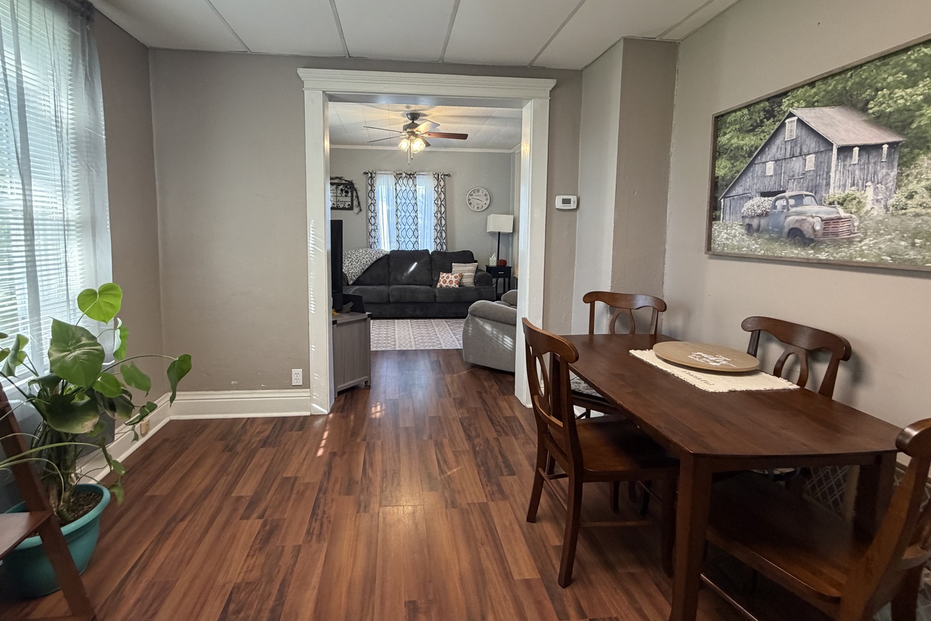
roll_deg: +0.5
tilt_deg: -5.8
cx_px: 435
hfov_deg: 96.6
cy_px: 266
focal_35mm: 16
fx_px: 414
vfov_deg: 73.4
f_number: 2.2
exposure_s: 1/60
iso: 320
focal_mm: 2.22
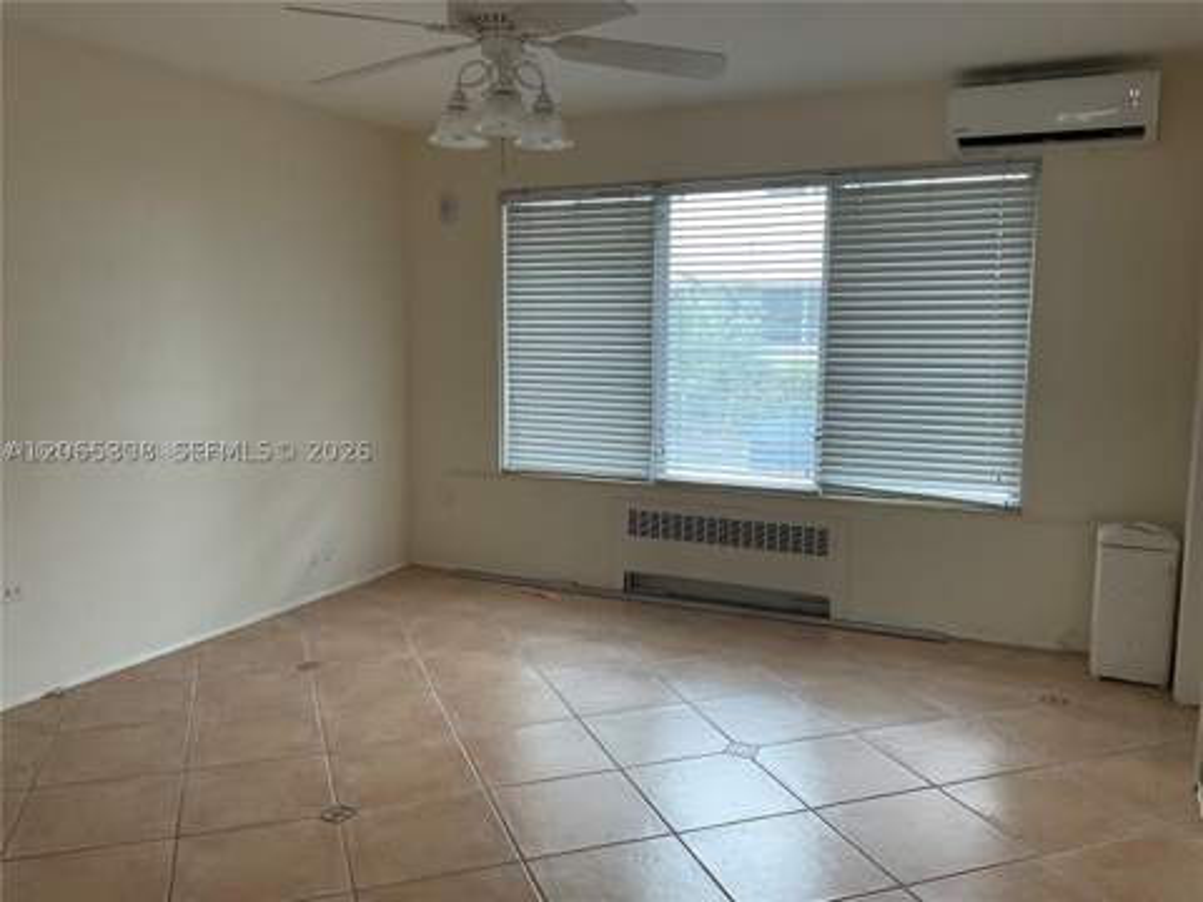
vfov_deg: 48.2
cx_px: 602
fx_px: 1008
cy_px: 451
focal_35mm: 29
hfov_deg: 61.7
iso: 64
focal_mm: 3
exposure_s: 1/122
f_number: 1.8
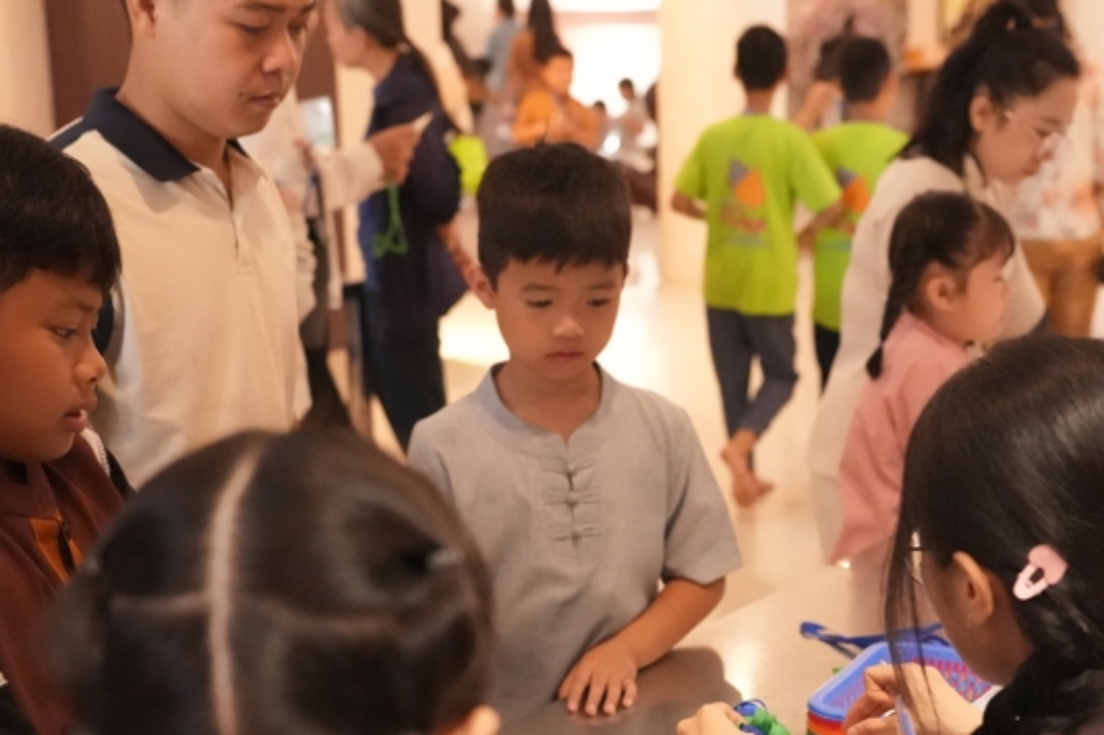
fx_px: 1962
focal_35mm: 64
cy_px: 532
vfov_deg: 21.1
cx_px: 639
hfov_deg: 31.4
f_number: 3.2
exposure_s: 1/320
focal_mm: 35
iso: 16000
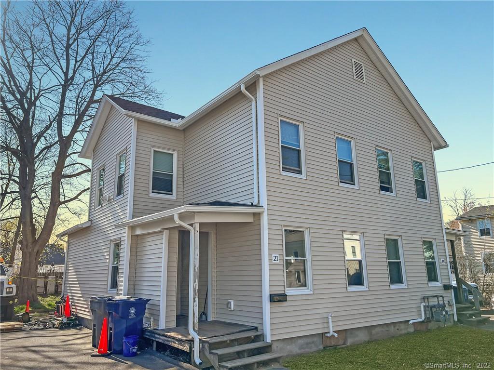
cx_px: 247
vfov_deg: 53.1
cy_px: 185
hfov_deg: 67.3
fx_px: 371
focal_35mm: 26
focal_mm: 5.7
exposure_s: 1/2700
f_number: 1.5
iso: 50
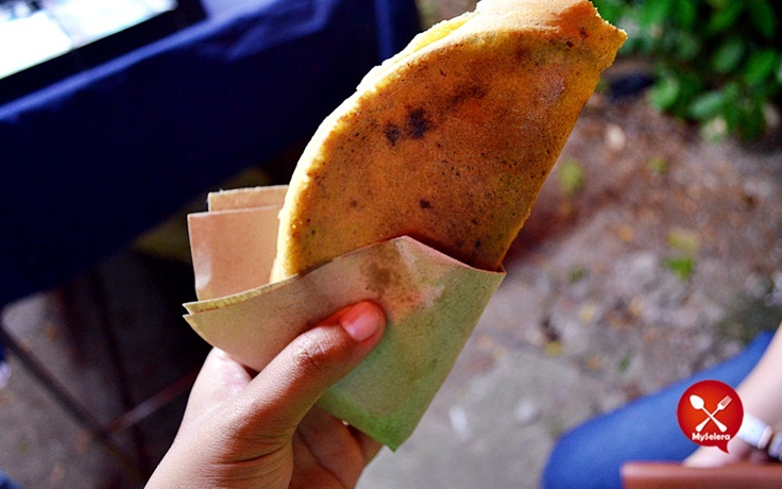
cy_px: 228
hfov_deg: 66.5
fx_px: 597
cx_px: 396
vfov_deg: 44.5
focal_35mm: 28
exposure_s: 1/25
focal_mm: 18
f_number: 3.5
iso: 1600
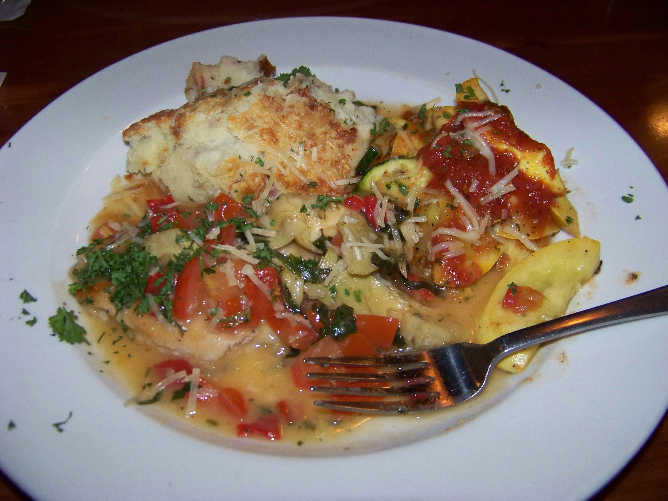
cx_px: 334
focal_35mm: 36
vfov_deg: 39.7
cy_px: 250
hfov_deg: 51.4
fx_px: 695
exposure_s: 1/30
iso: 200
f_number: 2.8
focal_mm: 5.85
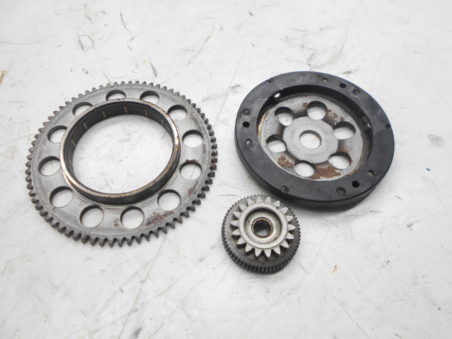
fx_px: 339
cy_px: 170
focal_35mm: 26
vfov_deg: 53.1
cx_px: 226
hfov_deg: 67.3
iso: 80
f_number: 3.2
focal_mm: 4.6
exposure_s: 1/40
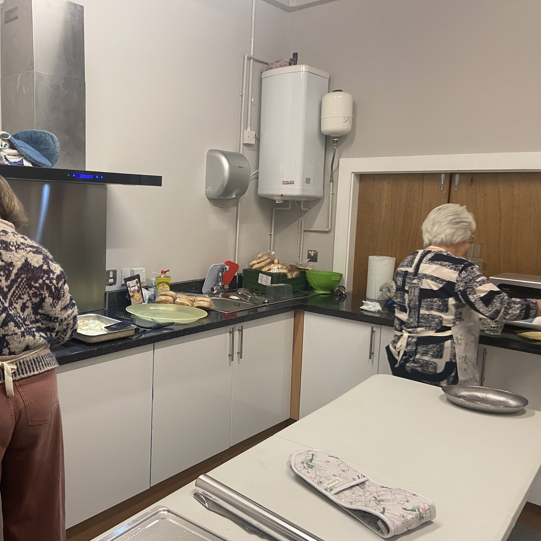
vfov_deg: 52.5
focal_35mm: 31
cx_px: 215
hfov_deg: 52.2
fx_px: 548
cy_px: 273
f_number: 1.8
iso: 100
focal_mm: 4.25
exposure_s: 1/50
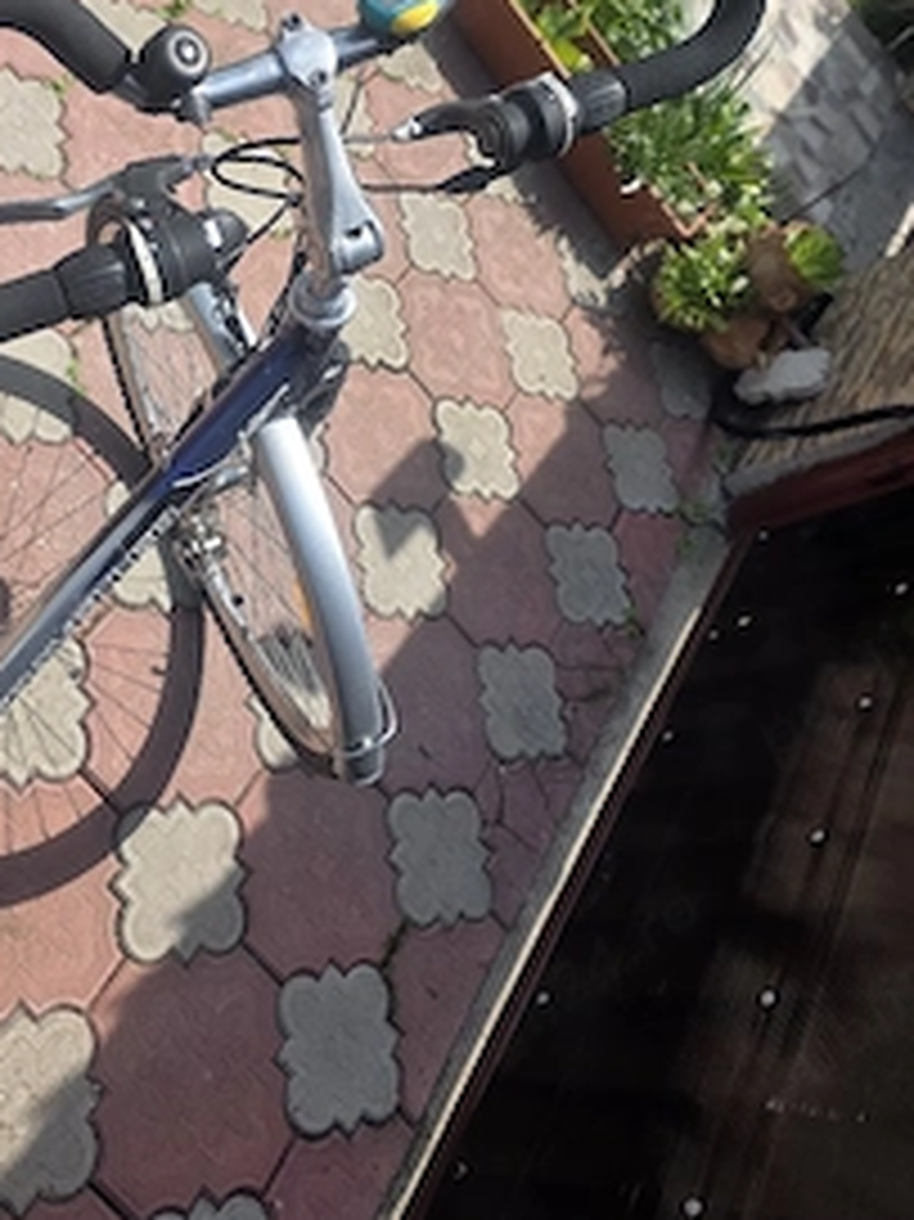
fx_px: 1198
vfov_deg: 52.3
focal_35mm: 34
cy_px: 351
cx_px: 293
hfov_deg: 41.1
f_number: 1.7
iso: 80
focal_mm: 6.3
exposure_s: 1/5000
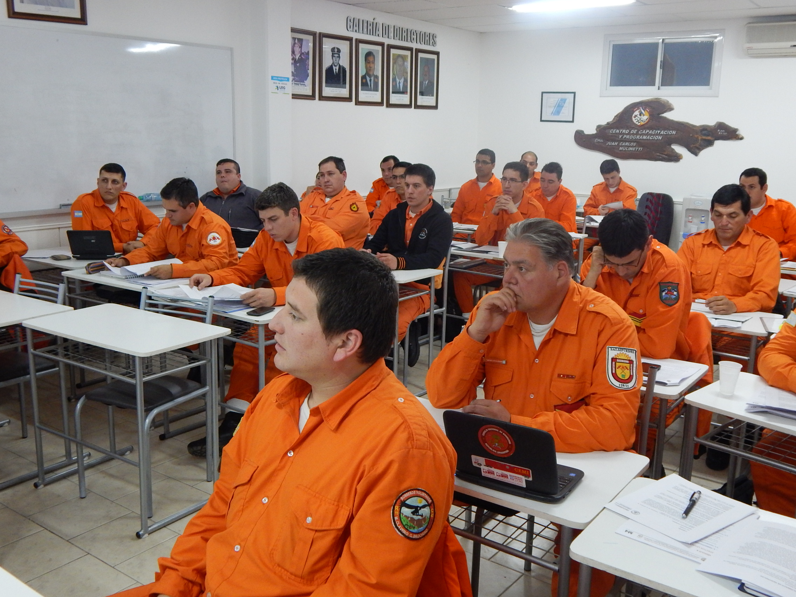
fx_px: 782
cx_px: 398
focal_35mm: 34
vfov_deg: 41.8
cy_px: 298
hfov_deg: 54.0
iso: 360
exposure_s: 1/30
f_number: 3.3
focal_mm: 6.1
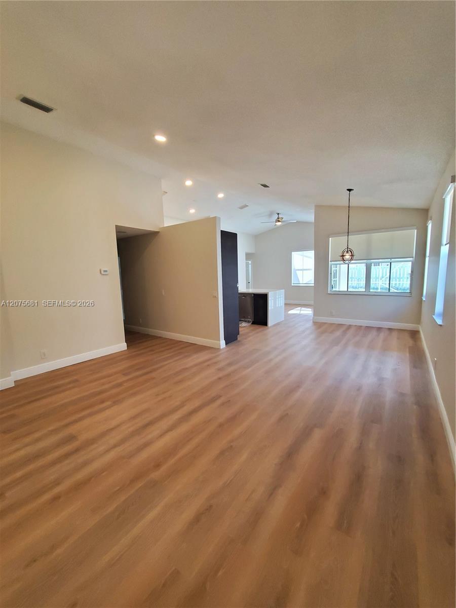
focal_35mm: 13
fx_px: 228
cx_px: 228
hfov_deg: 89.9
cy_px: 304
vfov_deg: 106.2
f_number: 2.2
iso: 200
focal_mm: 1.8
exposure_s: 1/59
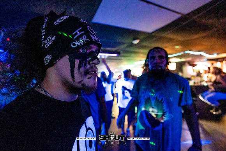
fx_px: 95
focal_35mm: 15
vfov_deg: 76.5
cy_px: 70
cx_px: 105
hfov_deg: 99.5
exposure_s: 1/100
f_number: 2.8
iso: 3200
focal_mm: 14
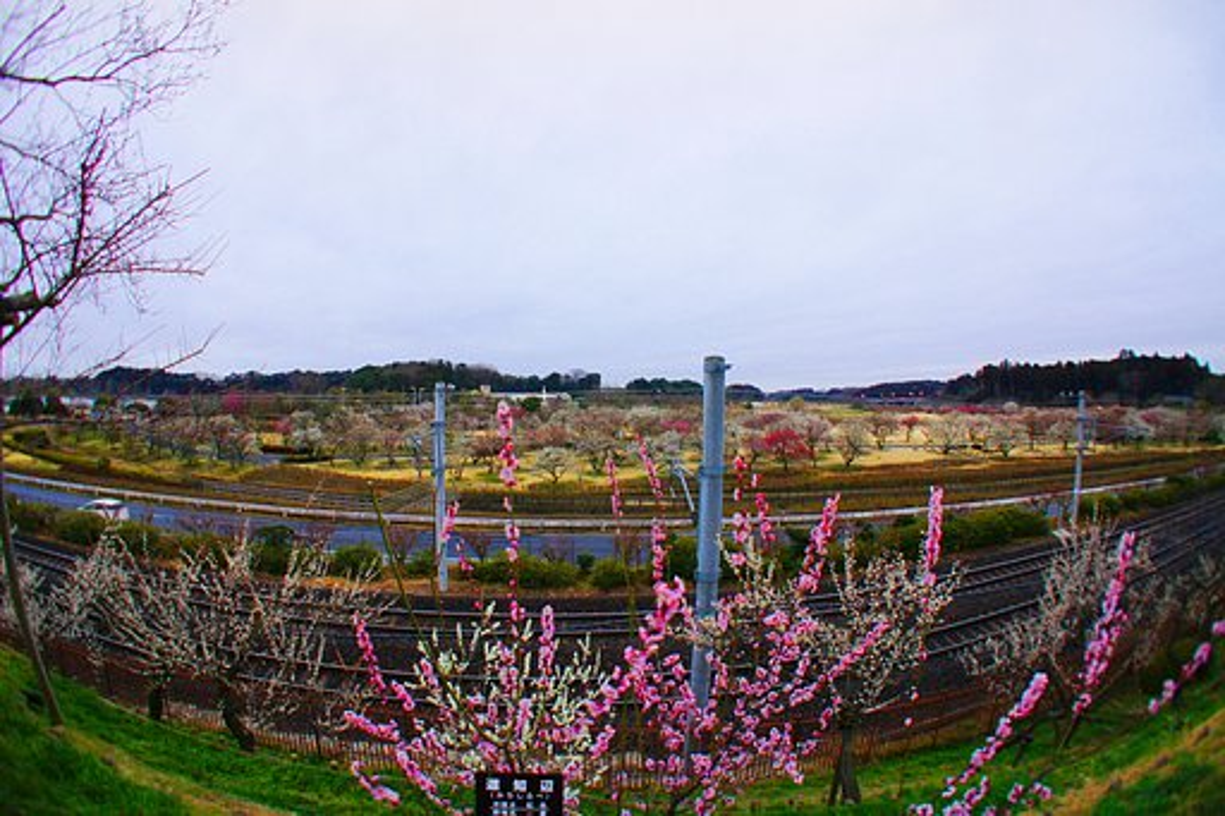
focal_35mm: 24
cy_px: 408
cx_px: 612
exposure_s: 1/30
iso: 200
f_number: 3.2
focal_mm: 16
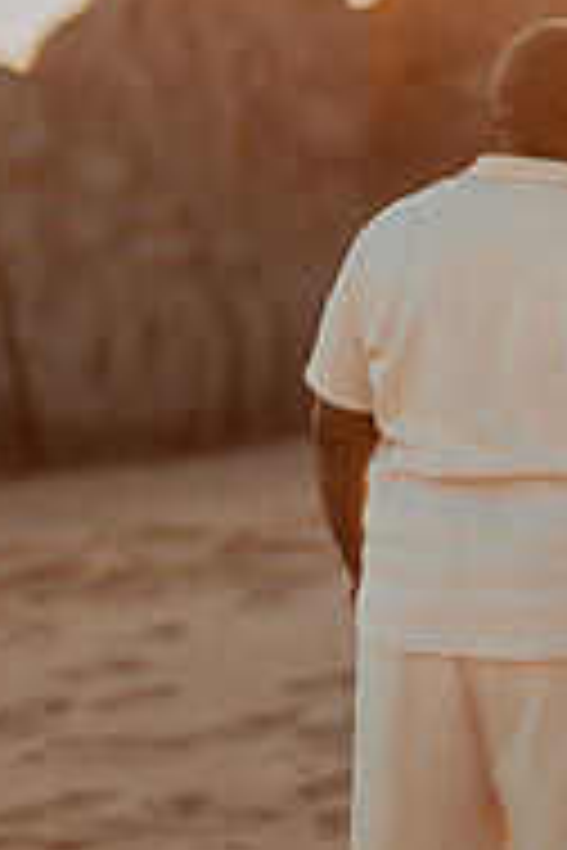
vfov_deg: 14.9
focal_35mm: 138
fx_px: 3260
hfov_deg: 9.8
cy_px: 450
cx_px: 648
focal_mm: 58
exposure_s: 1/4000
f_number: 1.4
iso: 100
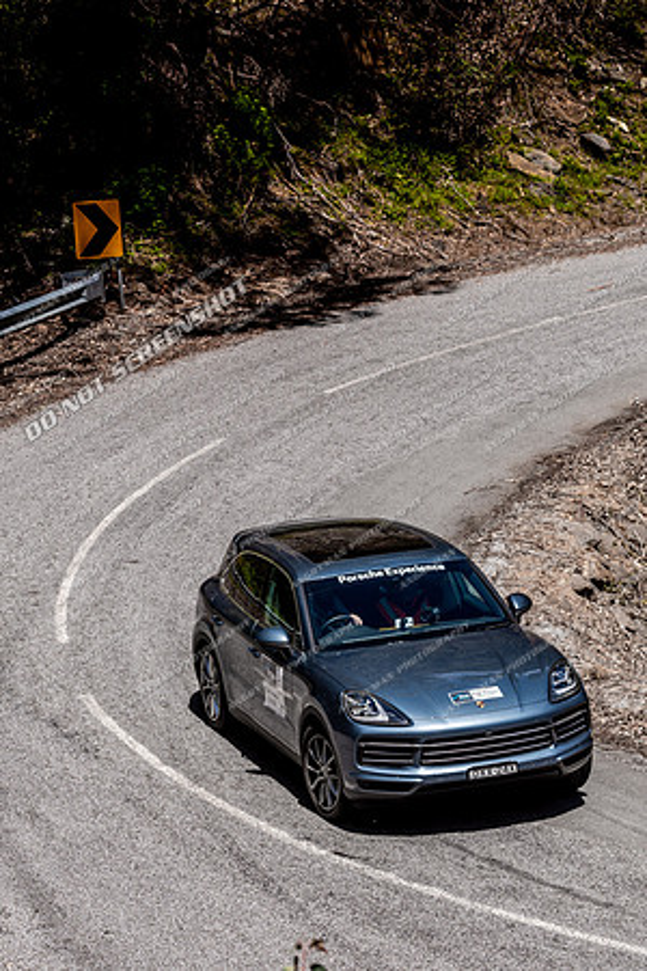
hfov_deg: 10.2
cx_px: 324
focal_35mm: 135
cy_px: 486
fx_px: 3639
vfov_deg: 15.2
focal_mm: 90
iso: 125
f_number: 5.6
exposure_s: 1/800
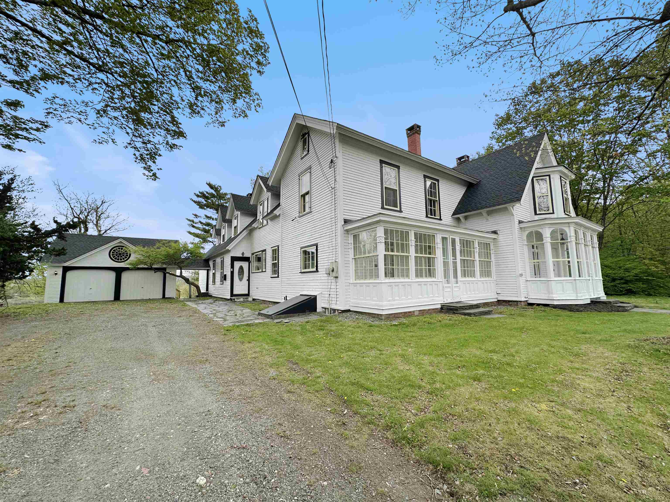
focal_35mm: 14
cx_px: 335
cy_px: 251
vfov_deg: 85.7
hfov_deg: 102.1
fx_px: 271
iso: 40
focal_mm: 2.22
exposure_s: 1/572
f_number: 2.2
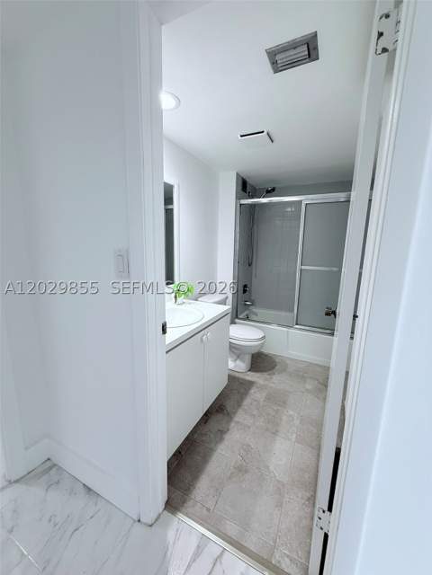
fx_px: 233
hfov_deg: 85.7
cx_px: 216
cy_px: 288
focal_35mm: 14
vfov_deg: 102.1
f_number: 2.2
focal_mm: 2.22
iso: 200
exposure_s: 1/120
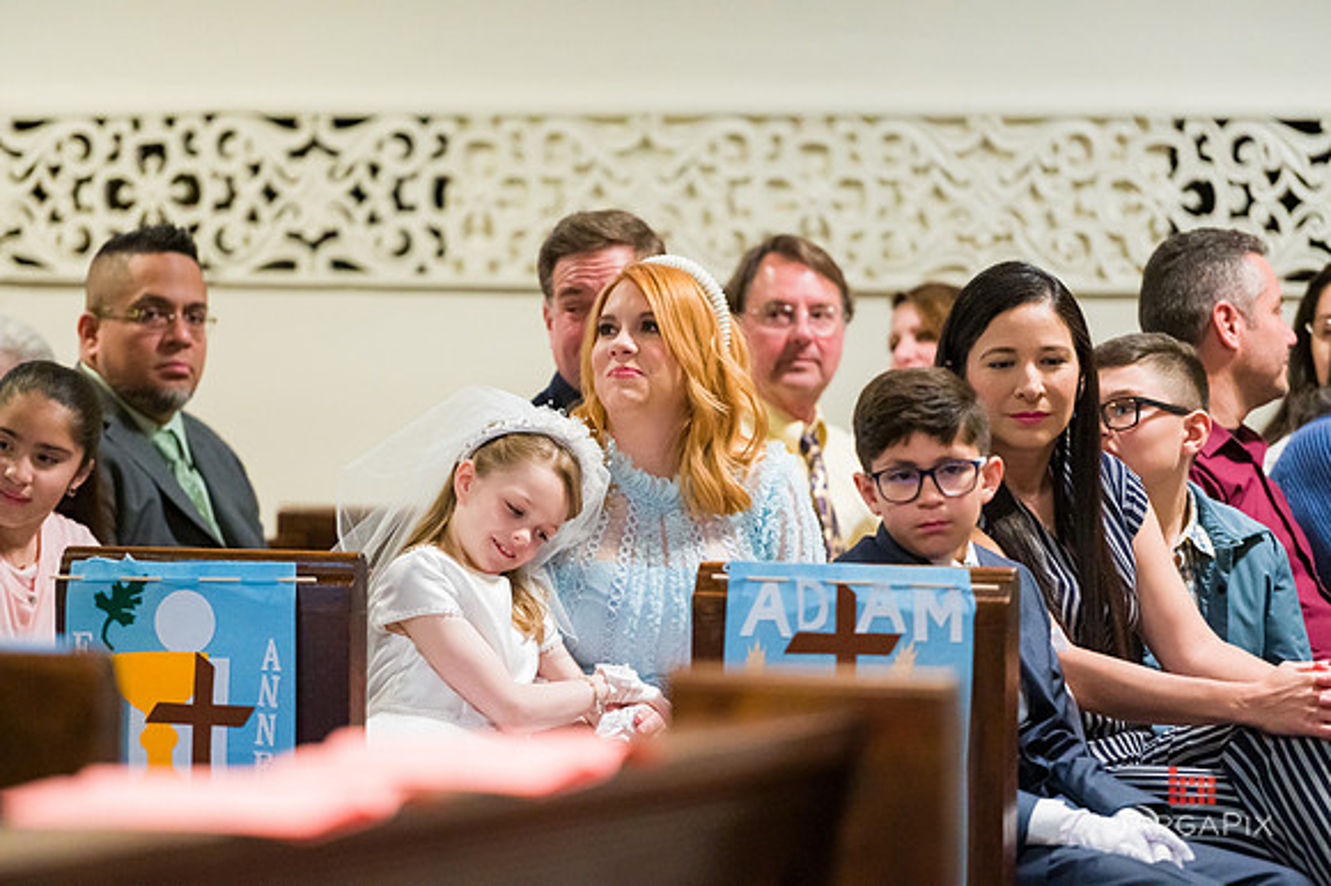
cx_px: 666
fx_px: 7390
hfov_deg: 10.3
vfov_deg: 6.9
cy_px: 443
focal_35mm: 200
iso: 6400
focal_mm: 200
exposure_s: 1/200
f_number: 3.2
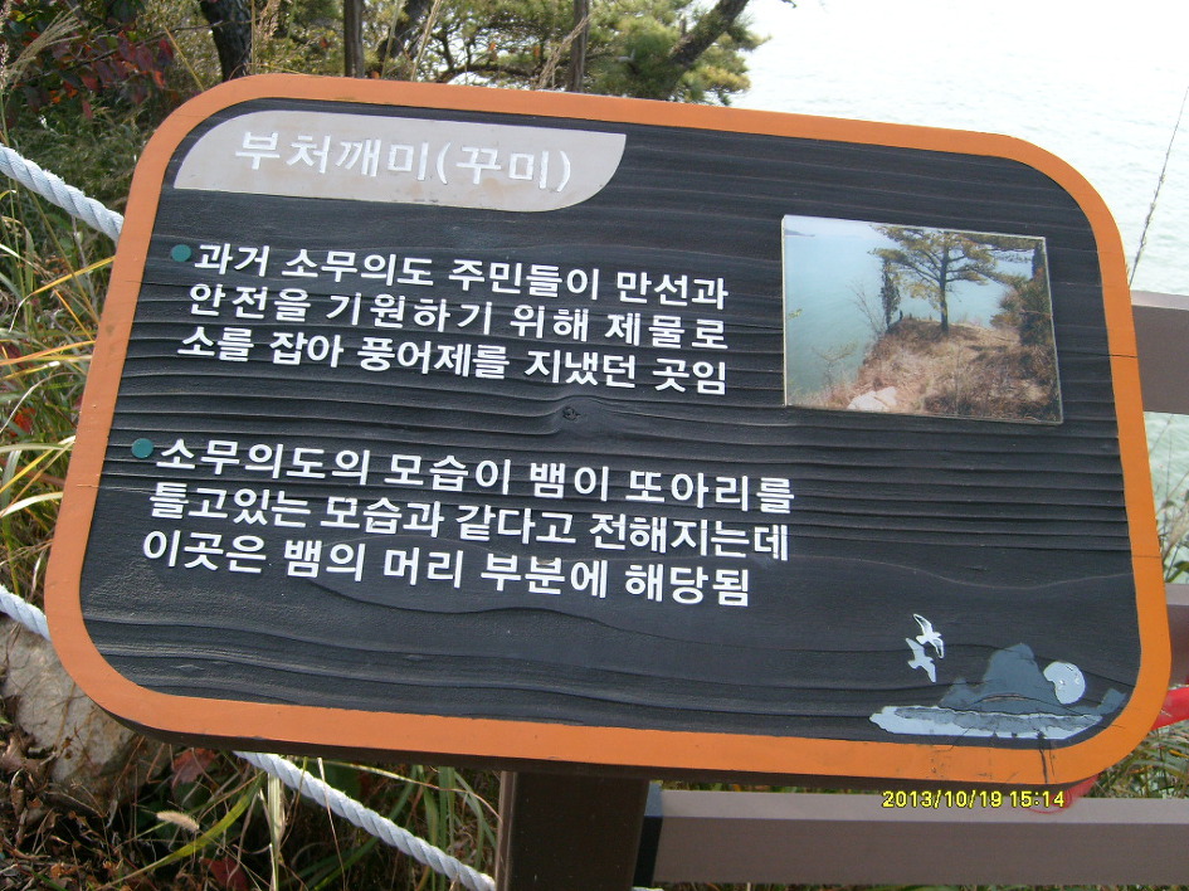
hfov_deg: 52.6
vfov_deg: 40.7
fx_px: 1202
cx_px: 594
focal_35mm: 35
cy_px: 446
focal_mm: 5.8
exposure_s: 1/350
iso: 80
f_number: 2.8
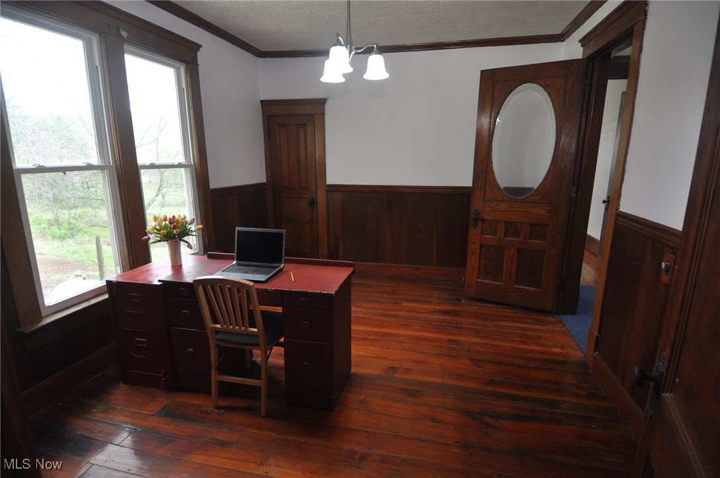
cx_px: 360
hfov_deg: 90.1
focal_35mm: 18
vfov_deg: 67.2
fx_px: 359
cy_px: 239
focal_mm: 12
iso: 400
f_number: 4.5
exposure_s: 1/80
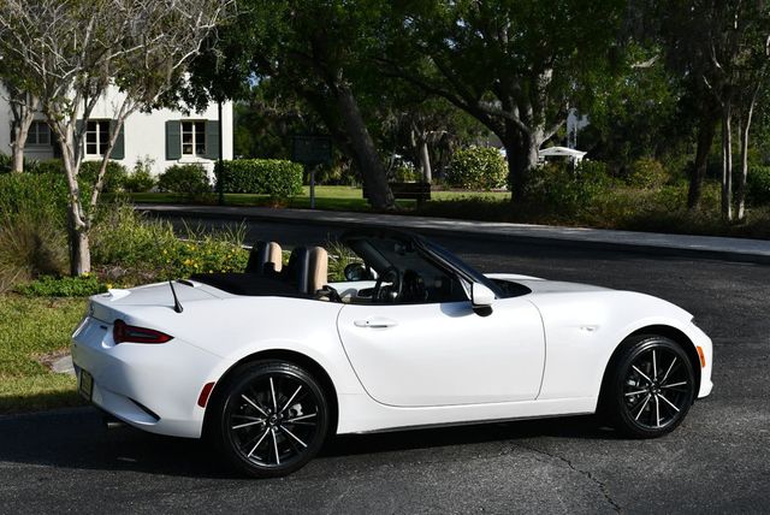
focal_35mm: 60
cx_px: 385
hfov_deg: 33.4
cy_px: 258
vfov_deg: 22.7
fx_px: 1284
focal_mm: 30
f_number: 9
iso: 100
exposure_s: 1/320
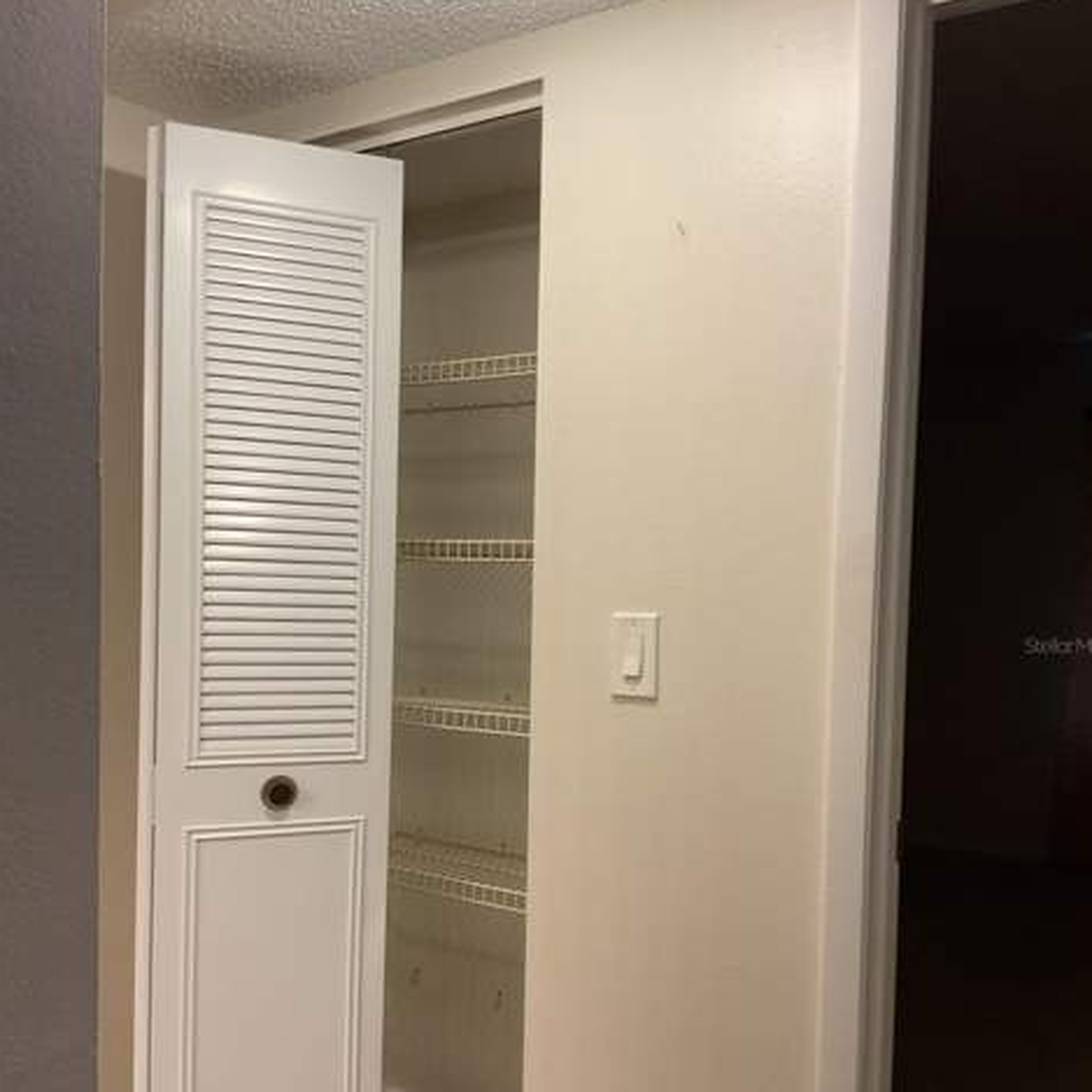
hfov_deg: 47.2
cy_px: 645
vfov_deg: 47.0
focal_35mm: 35
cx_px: 554
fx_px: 1249
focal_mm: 3
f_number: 1.8
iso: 80
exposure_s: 1/60
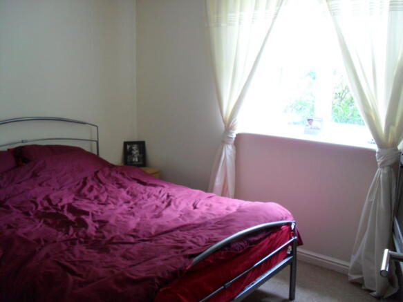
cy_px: 151
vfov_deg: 40.7
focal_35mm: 35
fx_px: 407
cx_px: 202
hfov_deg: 52.6
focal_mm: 6.3
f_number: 3.2
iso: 200
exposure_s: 1/20
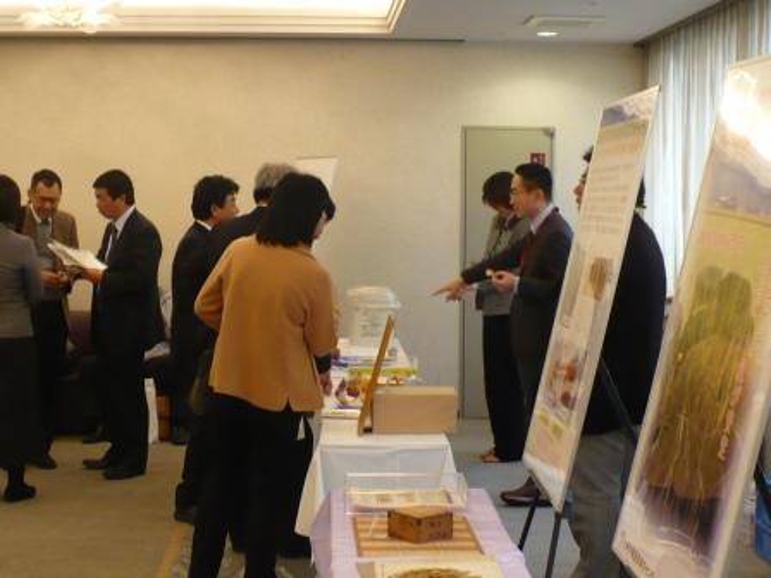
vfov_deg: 23.7
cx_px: 386
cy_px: 289
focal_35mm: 62
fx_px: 1381
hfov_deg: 31.2
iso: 200
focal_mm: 7
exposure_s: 1/15
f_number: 2.9
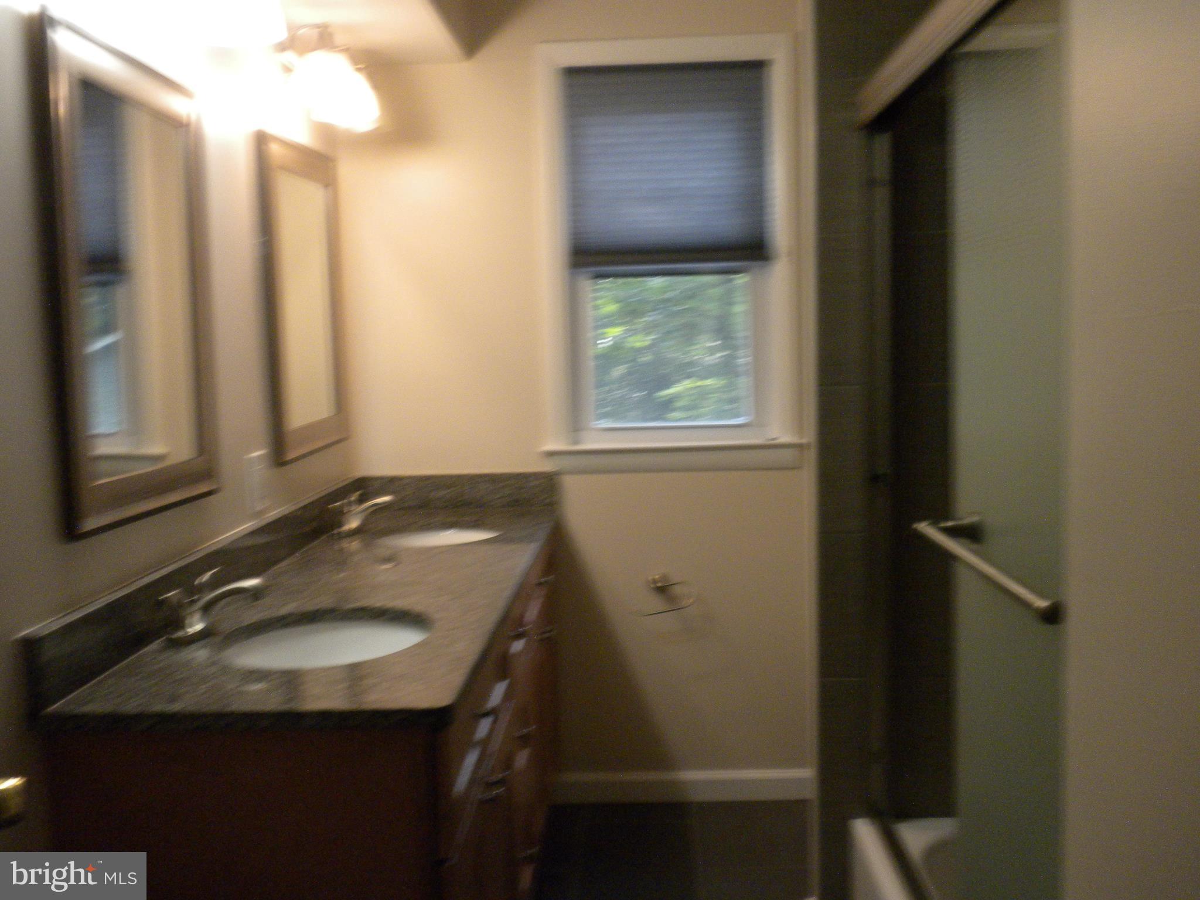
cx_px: 600
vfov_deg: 38.7
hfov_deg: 50.1
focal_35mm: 37
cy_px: 450
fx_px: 1283
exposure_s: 1/82.7
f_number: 3.5
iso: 364
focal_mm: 6.6
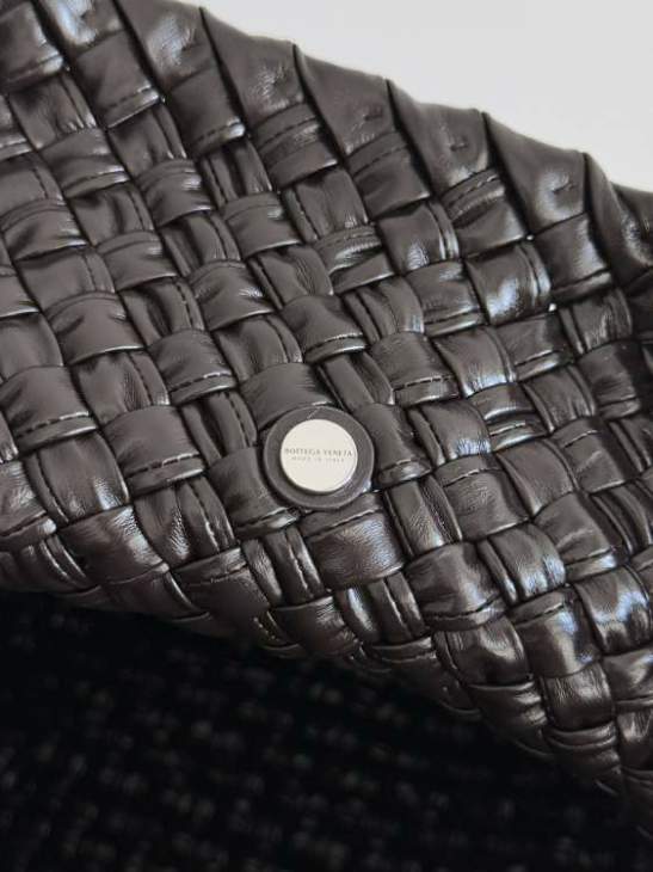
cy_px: 436
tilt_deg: -51.1
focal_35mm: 24
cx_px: 326
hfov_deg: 56.8
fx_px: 604
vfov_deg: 71.6
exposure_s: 1/121
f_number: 1.78
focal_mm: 6.76
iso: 125
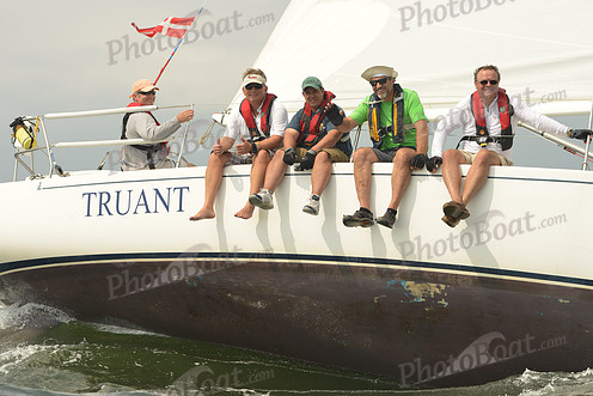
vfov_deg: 12.3
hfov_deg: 18.4
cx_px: 337
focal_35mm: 111
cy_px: 190
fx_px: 1829
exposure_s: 1/1250
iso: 320
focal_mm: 95
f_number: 9
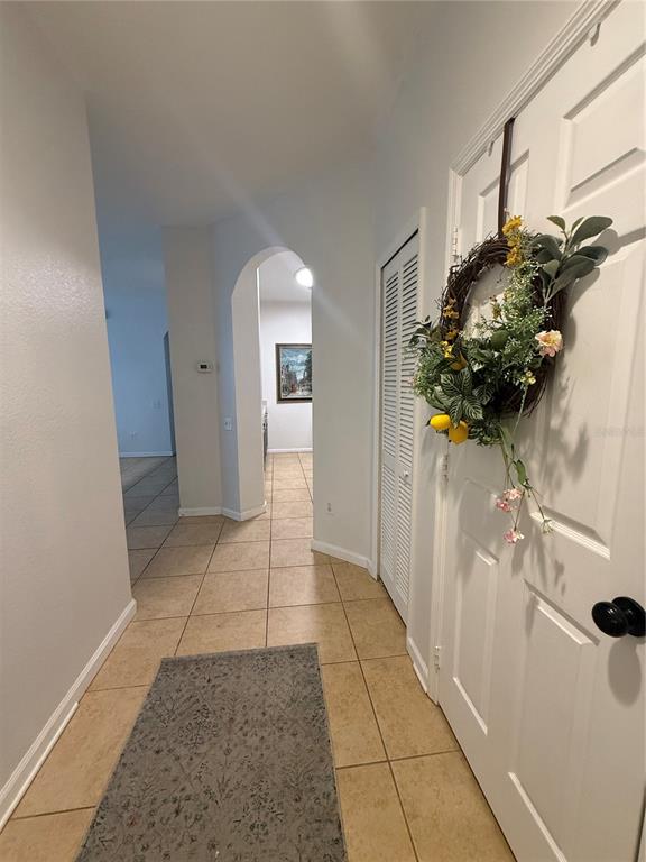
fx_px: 348
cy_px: 431
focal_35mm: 14
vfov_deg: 102.1
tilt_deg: -6.4
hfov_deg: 85.7
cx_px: 323
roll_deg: +0.8
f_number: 2.2
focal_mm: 2.22
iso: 500
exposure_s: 1/120
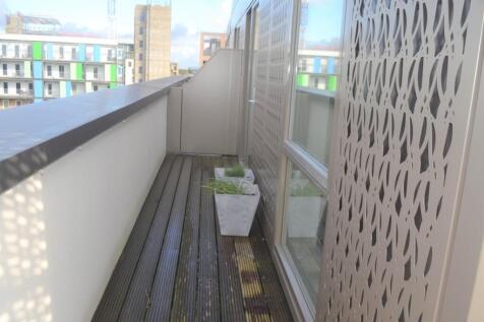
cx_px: 242
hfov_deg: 57.2
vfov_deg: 39.9
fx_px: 443
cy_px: 161
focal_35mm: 33
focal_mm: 22
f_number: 5.6
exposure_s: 1/200
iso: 100
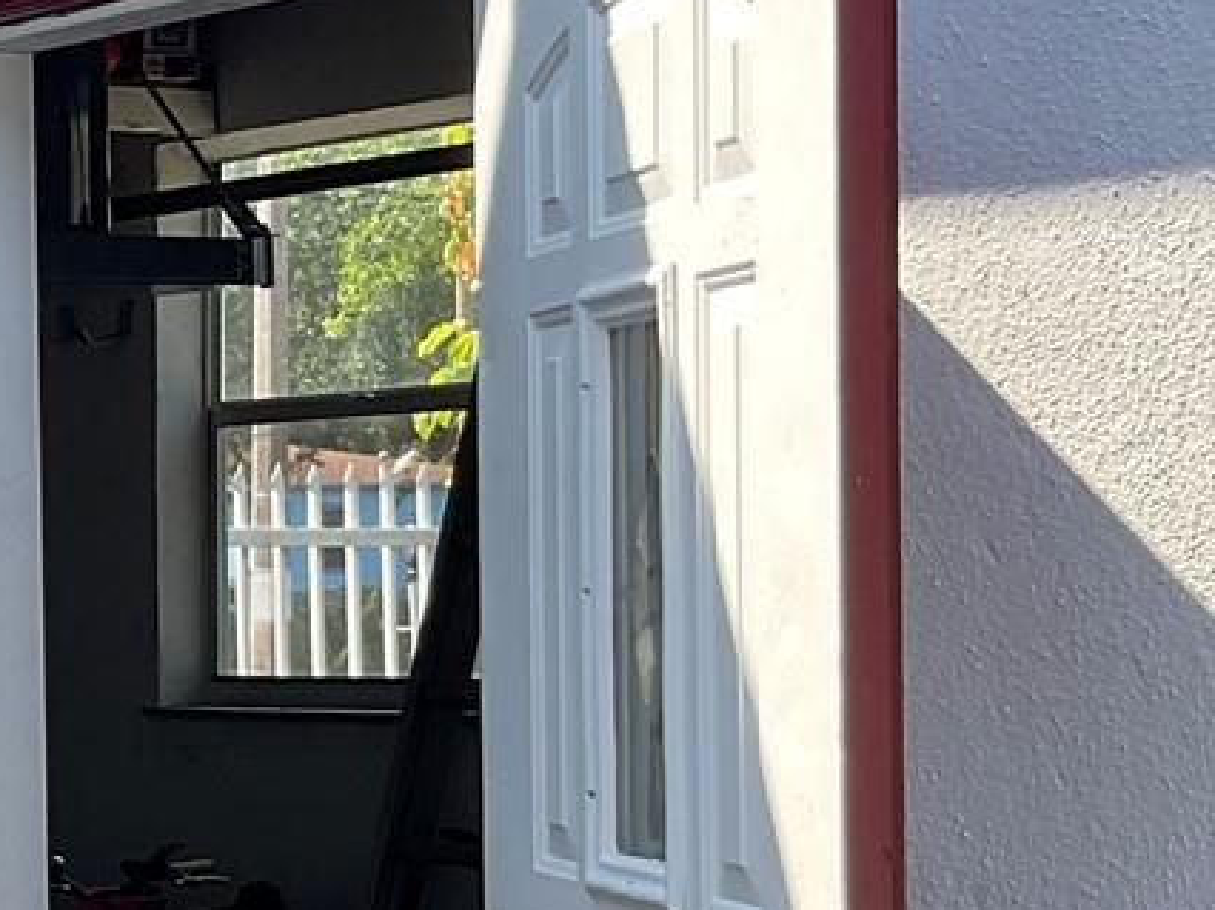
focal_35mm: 109
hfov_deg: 16.2
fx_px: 3824
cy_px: 722
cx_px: -702
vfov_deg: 13.5
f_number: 1.8
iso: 16
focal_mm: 3
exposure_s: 1/307
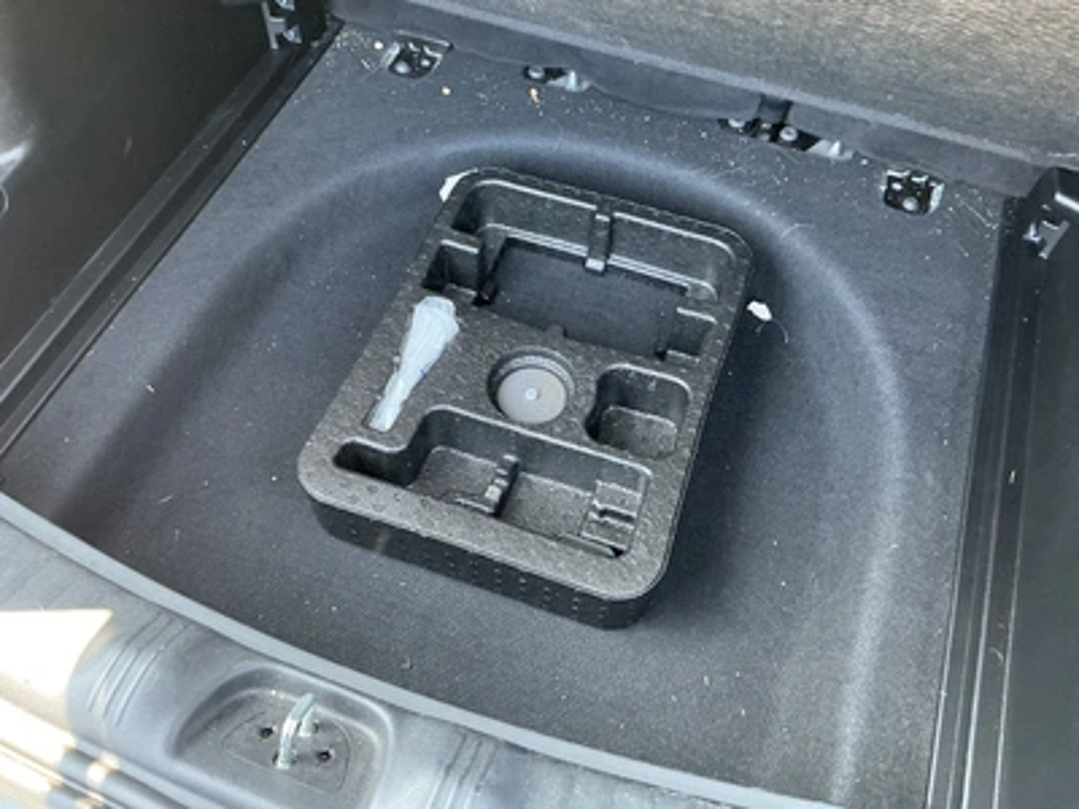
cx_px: 540
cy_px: 404
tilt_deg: -56.7
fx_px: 873
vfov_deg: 49.7
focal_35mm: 28
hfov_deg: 63.4
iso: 200
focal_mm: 3
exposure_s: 1/60
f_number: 1.8
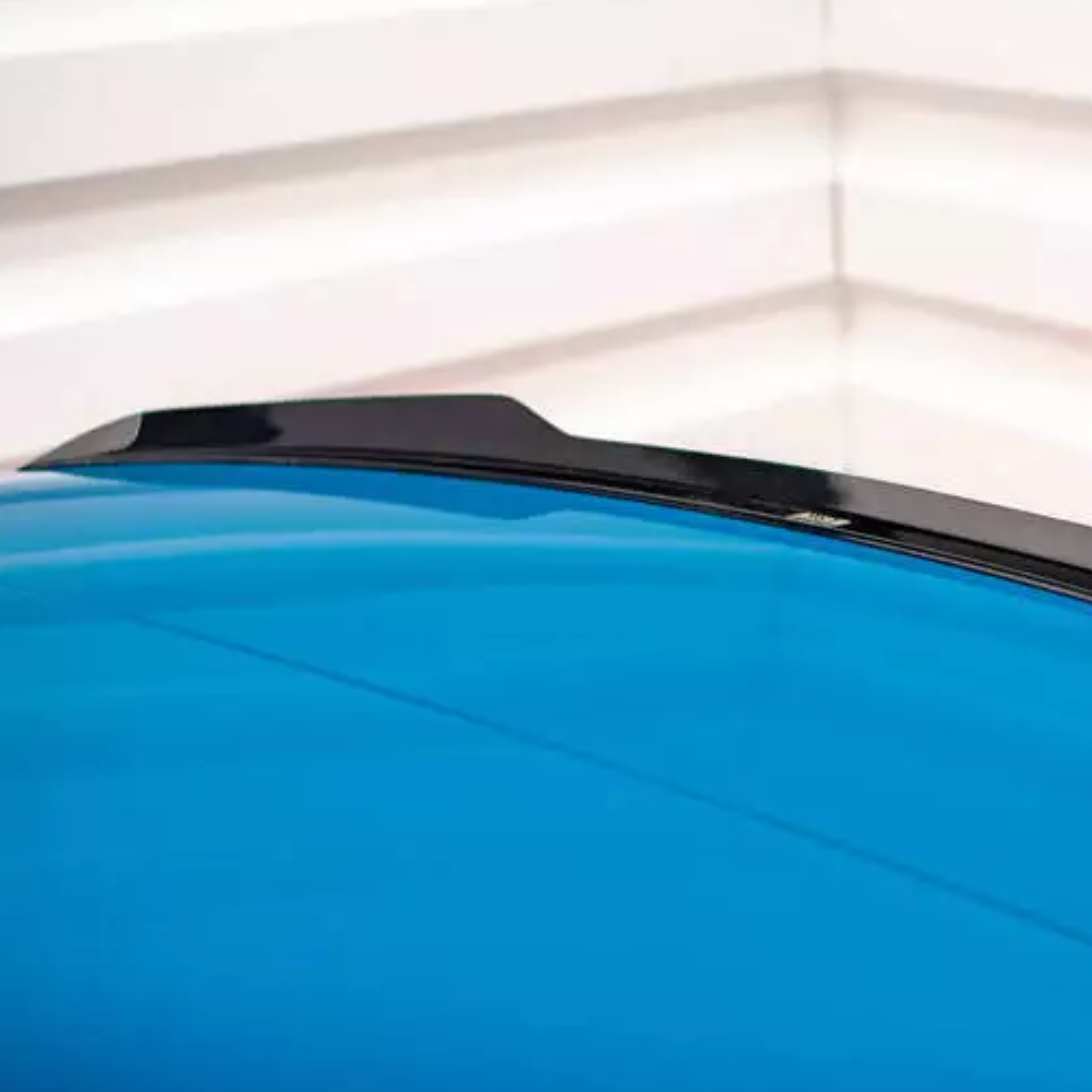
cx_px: 1062
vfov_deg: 25.7
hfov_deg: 24.7
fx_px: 2391
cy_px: 600
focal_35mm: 67
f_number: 2.5
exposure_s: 1/125
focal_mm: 35
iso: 1000
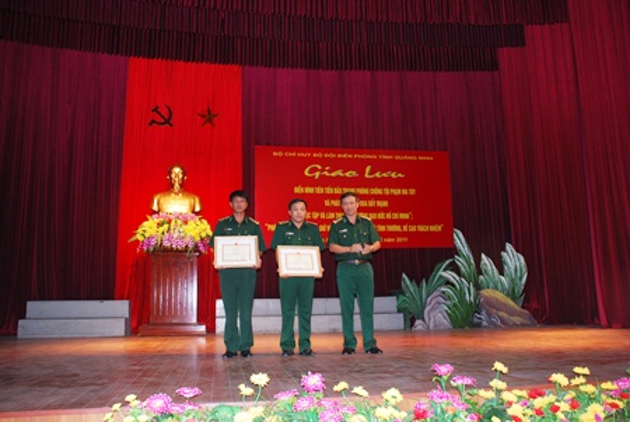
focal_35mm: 30
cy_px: 211
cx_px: 315
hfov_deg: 61.9
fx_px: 525
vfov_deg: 43.7
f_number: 3.8
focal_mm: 20
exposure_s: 1/60
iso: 400
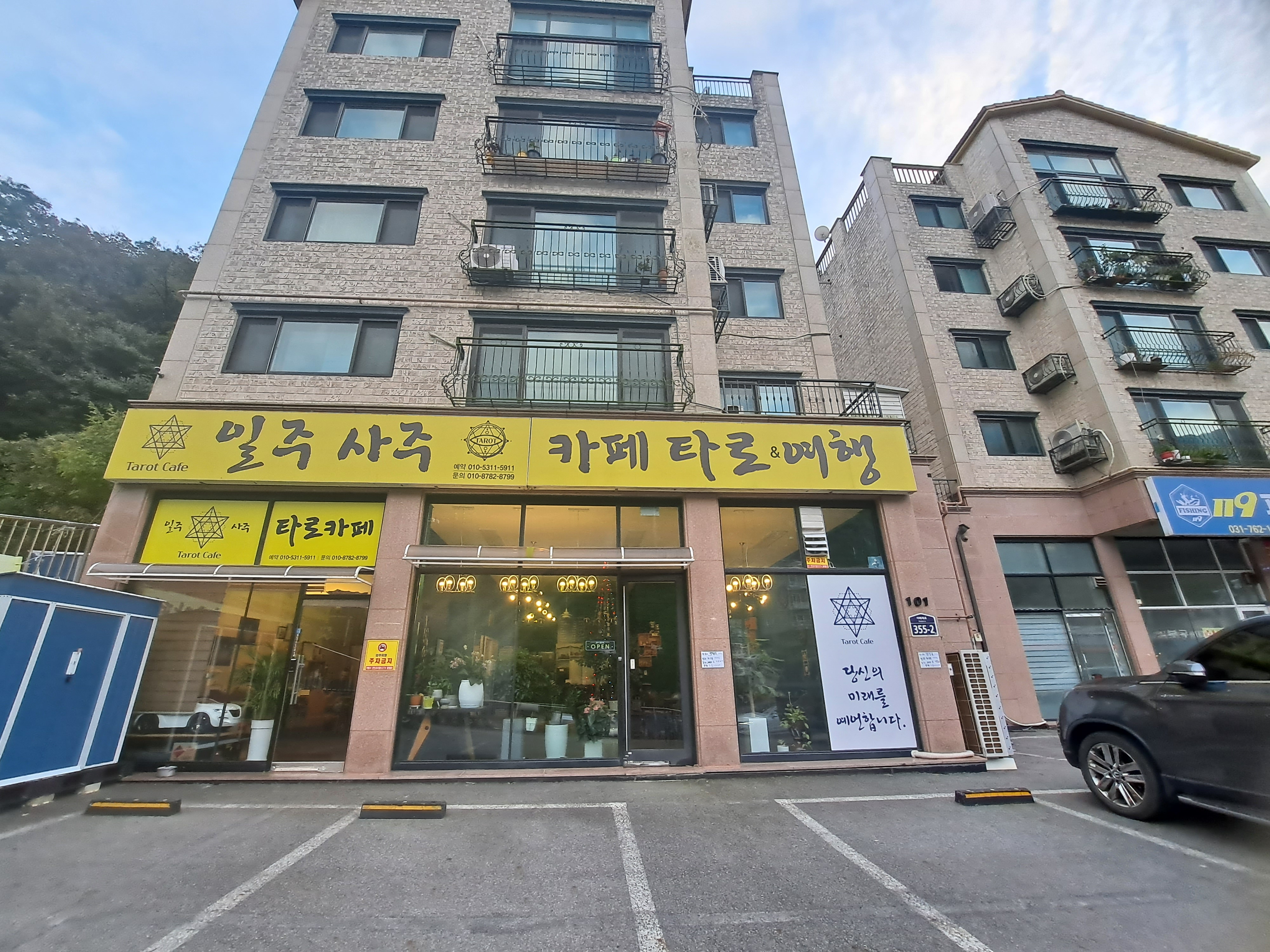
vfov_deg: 89.9
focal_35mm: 13
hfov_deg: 106.2
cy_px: 476
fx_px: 477
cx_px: 635
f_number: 2.2
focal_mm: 1.74
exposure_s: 1/120
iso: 50
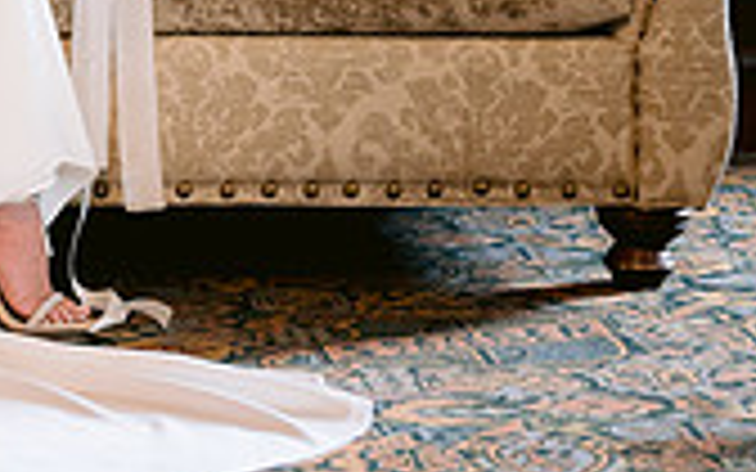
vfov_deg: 7.3
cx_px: -148
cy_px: -205
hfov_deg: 11.7
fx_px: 3626
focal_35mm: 176
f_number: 1.8
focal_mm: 50
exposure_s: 1/100
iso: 640
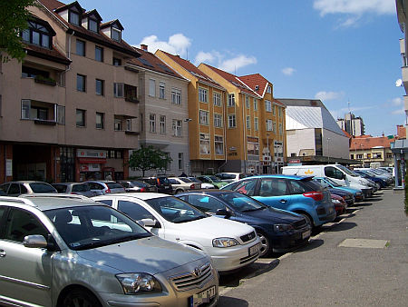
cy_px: 154
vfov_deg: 41.8
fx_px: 401
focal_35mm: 34
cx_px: 204
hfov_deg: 53.9
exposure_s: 1/750
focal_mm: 5.6
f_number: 5.6
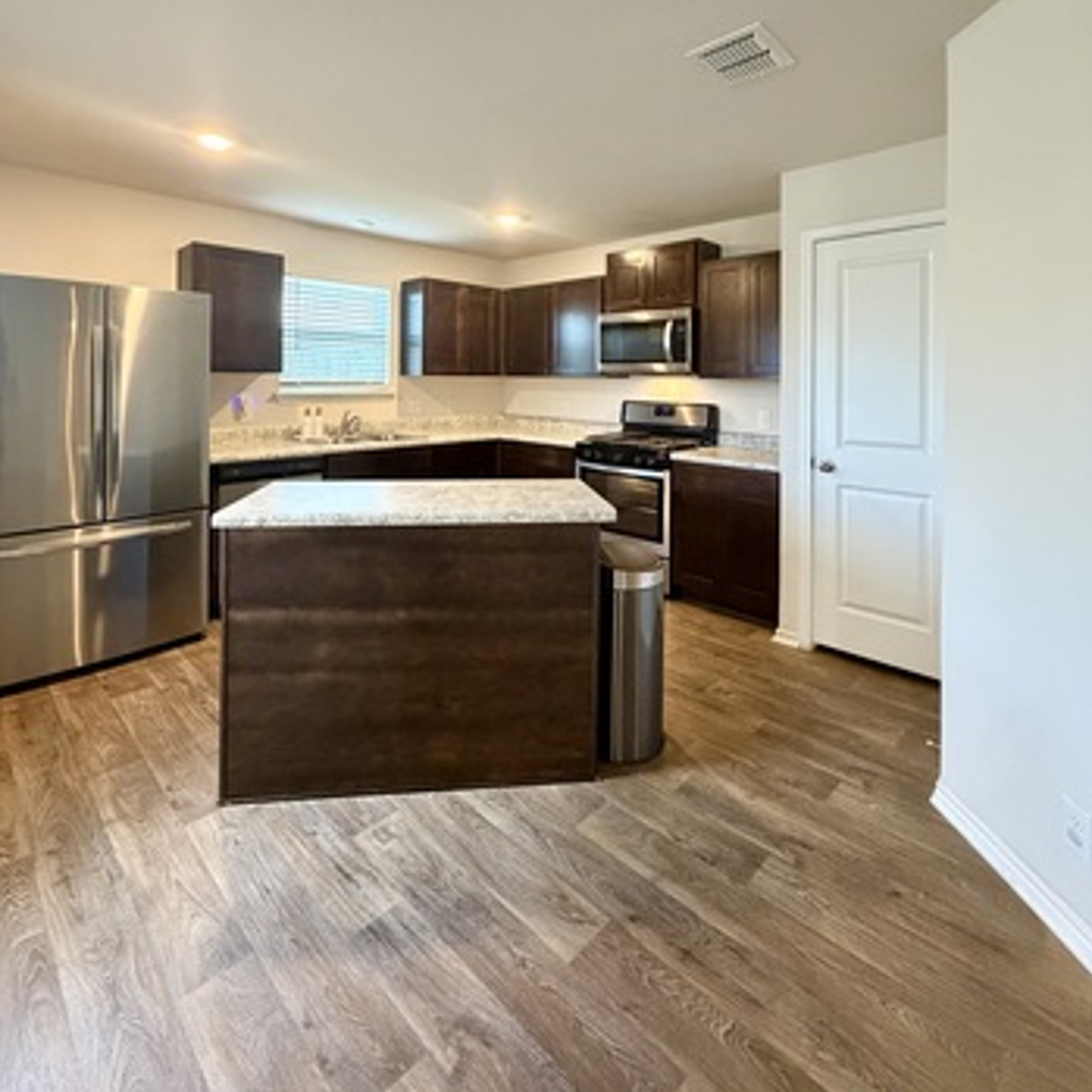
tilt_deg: -0.2
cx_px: 532
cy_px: 385
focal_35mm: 17
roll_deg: -0.9
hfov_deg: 84.0
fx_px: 607
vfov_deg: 81.8
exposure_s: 1/60
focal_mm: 2.22
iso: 640
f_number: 2.2
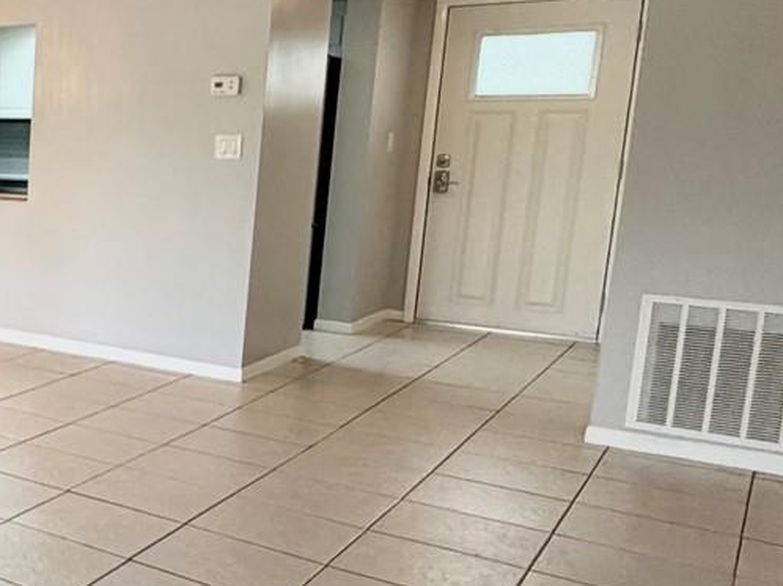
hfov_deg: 29.9
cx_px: -318
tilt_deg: -9.3
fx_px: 1017
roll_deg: -0.1
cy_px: 267
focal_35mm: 45
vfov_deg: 32.1
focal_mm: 2.22
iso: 200
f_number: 2.2
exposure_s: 1/60
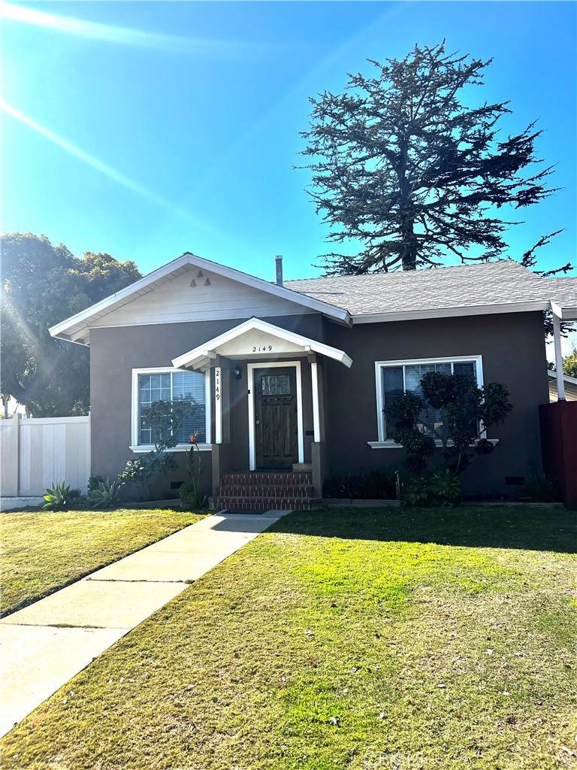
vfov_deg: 67.3
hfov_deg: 53.1
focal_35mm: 26
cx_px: 288
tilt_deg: +1.2
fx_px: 578
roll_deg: -1.1
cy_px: 385
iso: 50
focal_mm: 5.7
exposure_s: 1/2994
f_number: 1.5
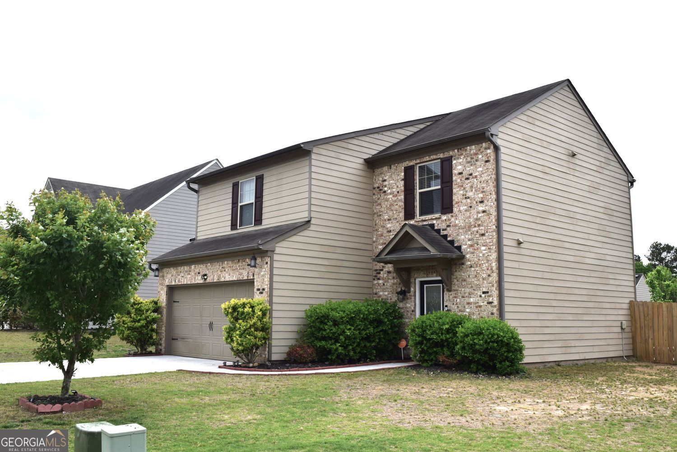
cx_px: 338
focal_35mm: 34
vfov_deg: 38.4
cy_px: 226
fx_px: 649
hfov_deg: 55.1
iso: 200
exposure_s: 1/500
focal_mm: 23
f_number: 11
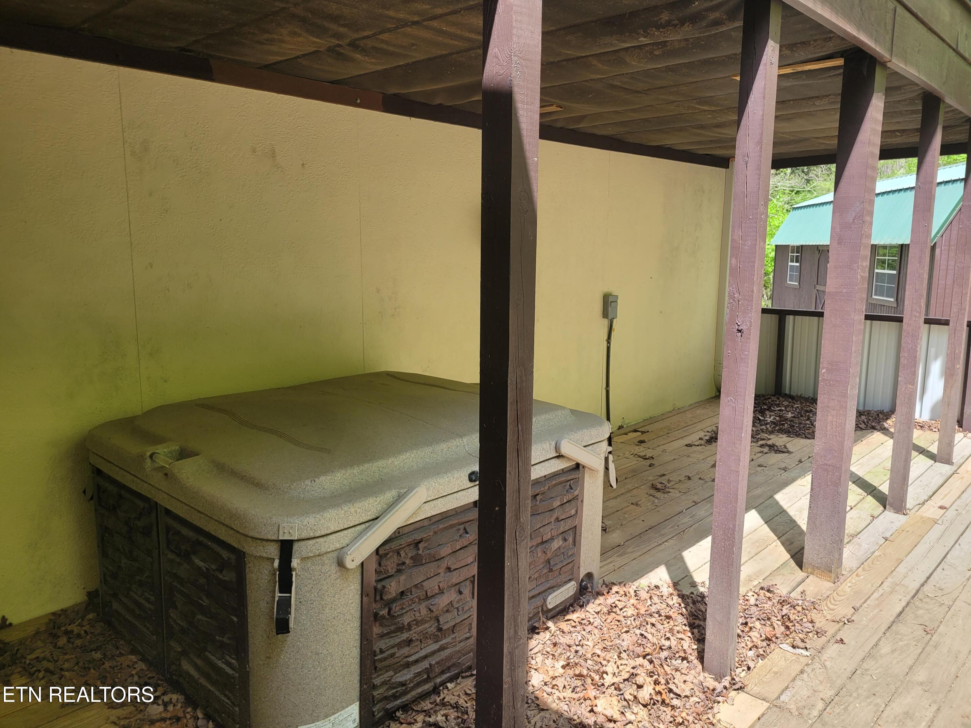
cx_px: 486
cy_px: 364
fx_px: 729
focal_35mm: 26
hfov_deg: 67.3
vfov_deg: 53.1
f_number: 1.8
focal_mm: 5.4
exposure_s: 1/553
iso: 40
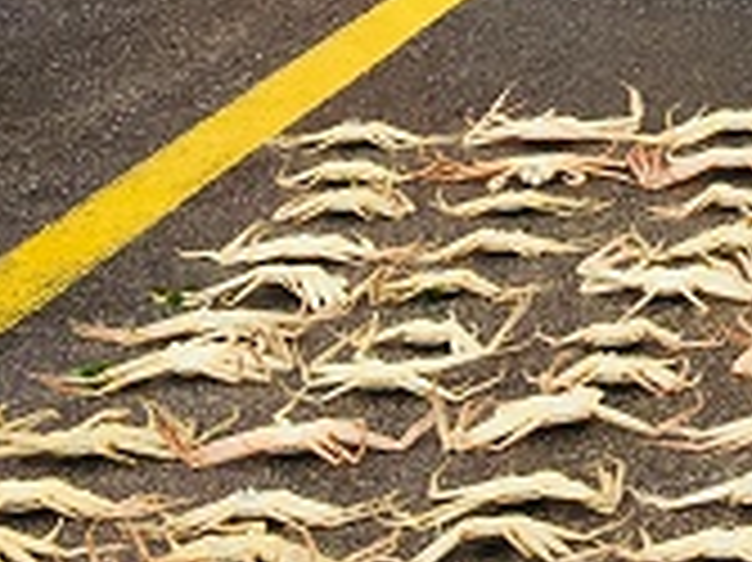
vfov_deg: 9.8
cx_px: 1713
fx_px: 3039
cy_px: -564
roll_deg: -0.5
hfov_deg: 11.9
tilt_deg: -3.4
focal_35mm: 140
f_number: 2.2
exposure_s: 1/460
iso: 25
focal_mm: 4.15
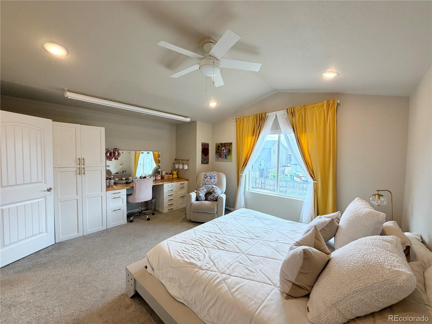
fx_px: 175
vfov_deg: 85.7
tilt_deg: -2.3
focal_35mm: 14
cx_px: 216
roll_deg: -0.5
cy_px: 162
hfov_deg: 102.1
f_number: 2.2
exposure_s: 1/120
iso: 160
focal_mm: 2.22
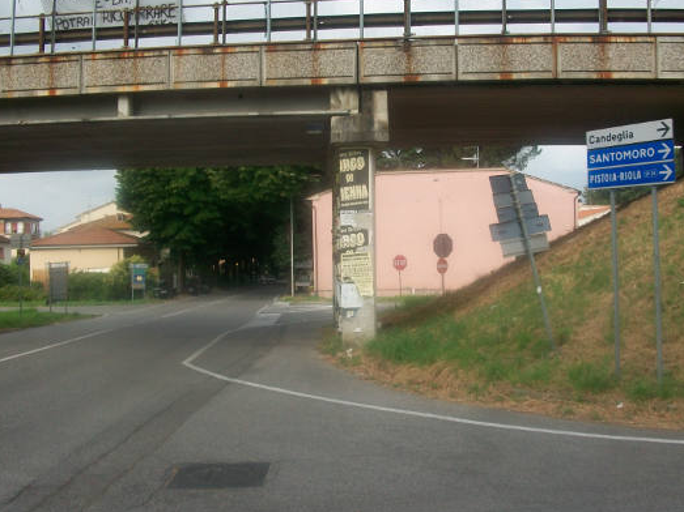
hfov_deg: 47.7
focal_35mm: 39
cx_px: 390
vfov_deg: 36.8
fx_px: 770
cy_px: 235
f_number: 5.5
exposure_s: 1/250
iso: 80
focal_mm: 5.7
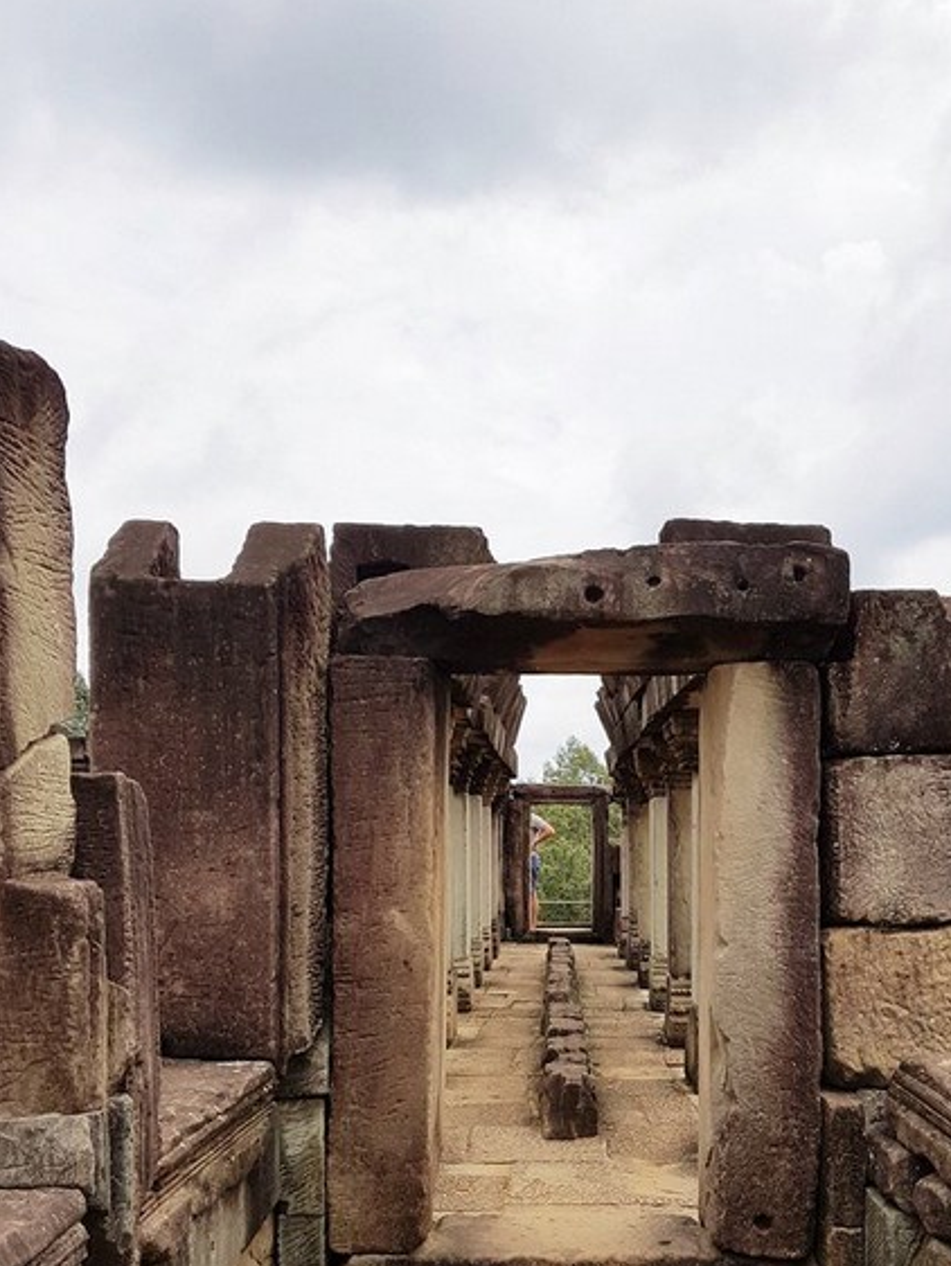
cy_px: 847
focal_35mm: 37
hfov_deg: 38.4
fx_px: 1354
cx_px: 599
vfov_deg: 49.2
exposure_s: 1/3072
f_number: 1.7
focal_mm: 4.2
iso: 40
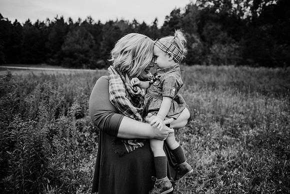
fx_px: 193
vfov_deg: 53.2
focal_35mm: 24
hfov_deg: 73.7
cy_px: 97
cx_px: 145
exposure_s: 1/800
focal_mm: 24
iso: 125
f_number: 2.2
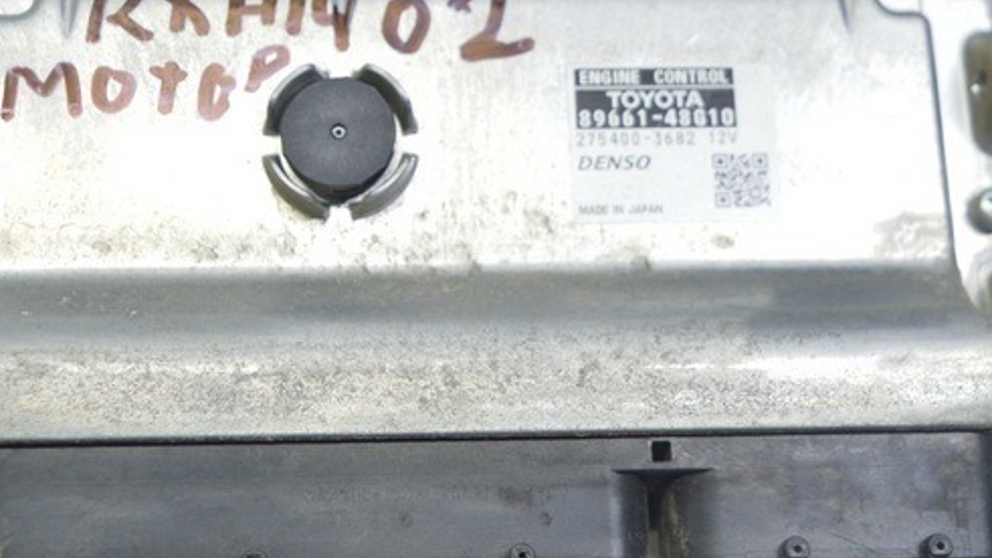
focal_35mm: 59
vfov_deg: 20.3
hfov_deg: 35.4
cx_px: 426
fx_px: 1552
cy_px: 179
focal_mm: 18
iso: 400
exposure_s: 1/40
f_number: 3.5
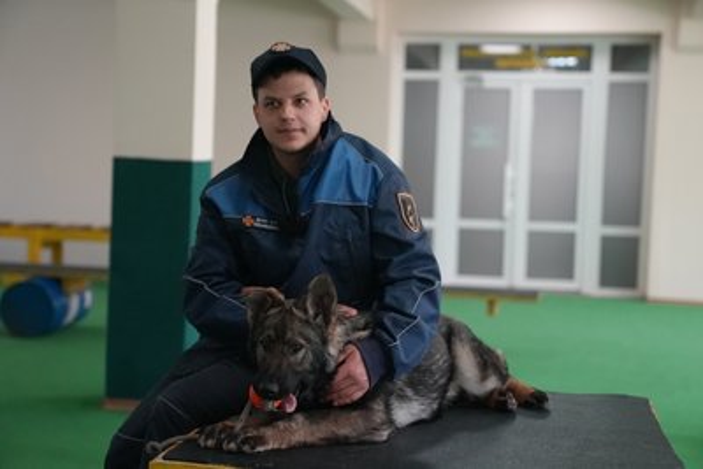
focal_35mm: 64
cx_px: 352
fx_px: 1250
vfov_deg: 21.3
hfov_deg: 31.4
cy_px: 234
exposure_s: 1/125
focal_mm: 64
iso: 12800
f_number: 2.8
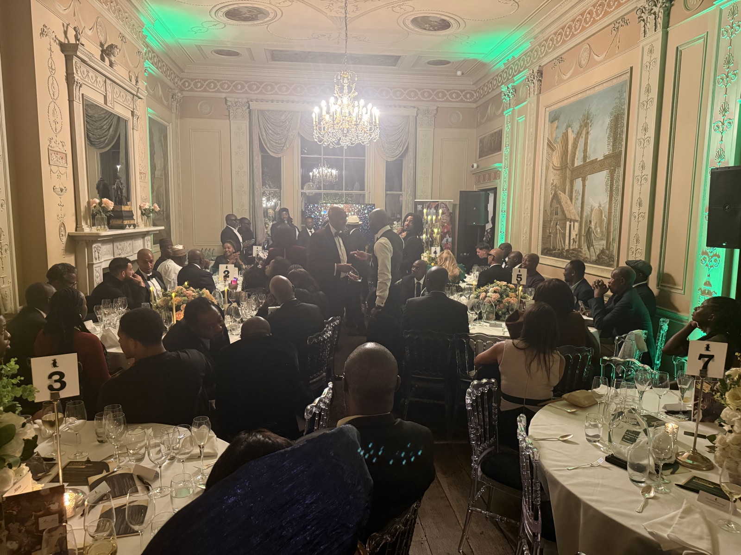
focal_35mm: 24
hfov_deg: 71.6
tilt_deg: -6.7
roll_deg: -0.8
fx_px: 514
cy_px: 278
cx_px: 370
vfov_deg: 56.8
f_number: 1.78
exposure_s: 1/50
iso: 500
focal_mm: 6.76
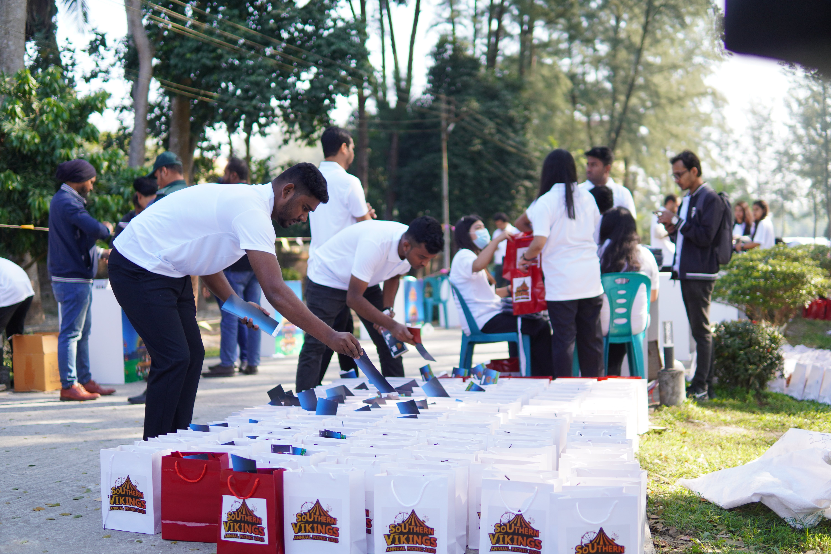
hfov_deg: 43.6
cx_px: 416
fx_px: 1039
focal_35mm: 45
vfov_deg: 29.9
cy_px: 277
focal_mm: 30
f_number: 1.4
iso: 100
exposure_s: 1/1000
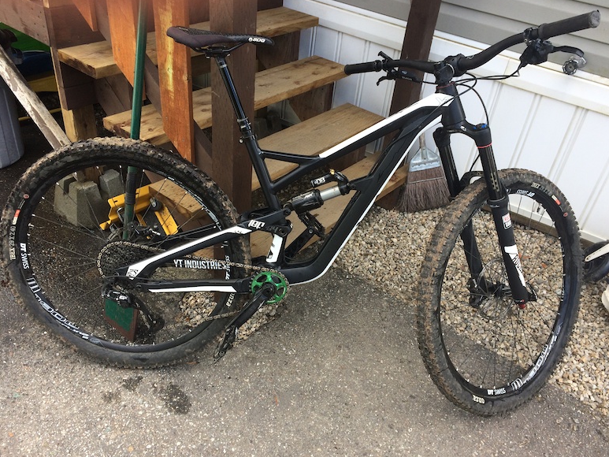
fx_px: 528
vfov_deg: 46.8
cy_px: 227
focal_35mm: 30
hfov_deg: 60.0
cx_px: 310
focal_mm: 4.15
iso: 32
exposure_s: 1/351
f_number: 2.2
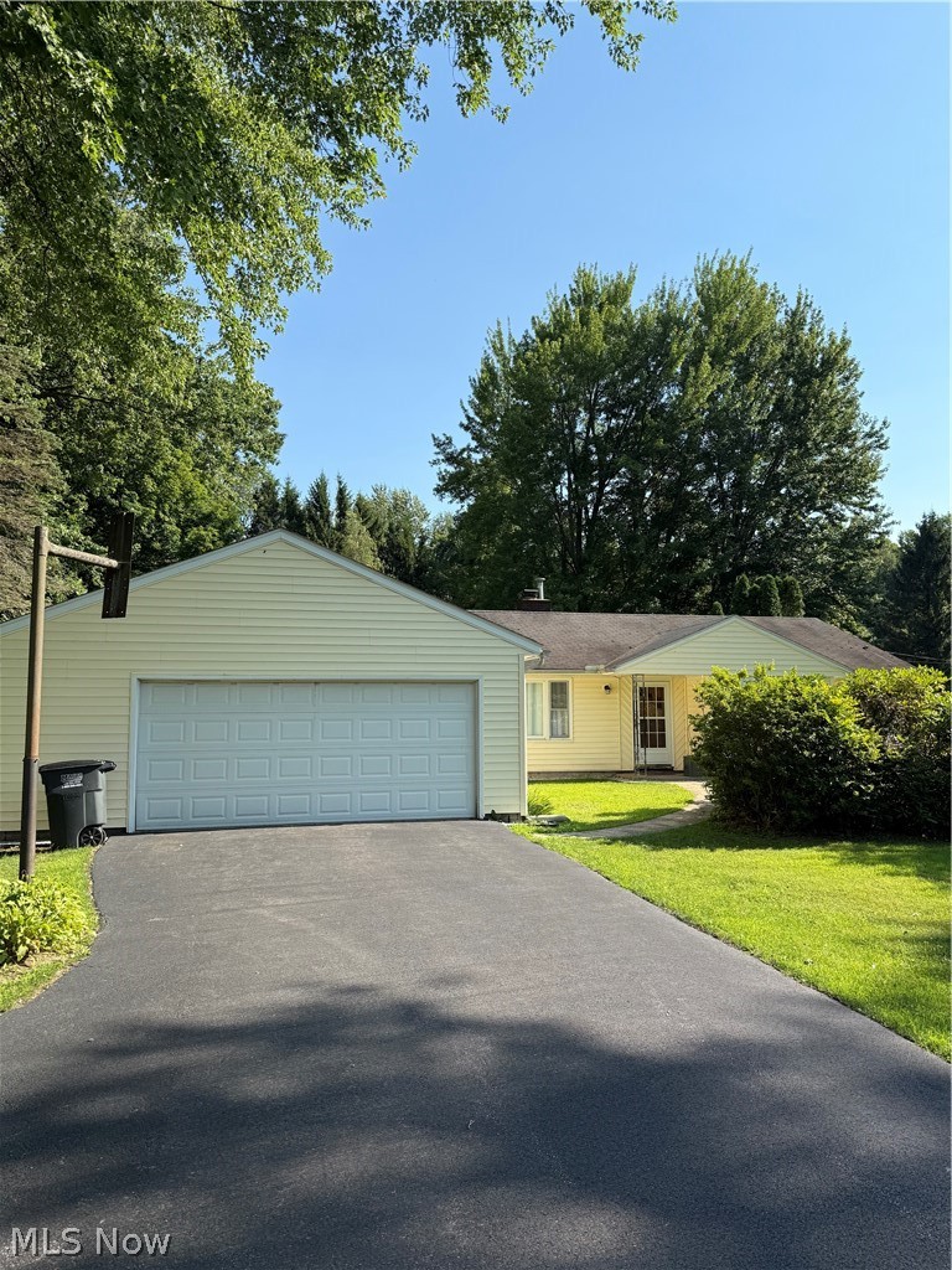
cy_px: 635
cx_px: 476
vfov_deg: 71.6
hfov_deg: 56.8
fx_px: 880
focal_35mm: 24
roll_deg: -1.5
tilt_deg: +4.3
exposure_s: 1/2703
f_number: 1.78
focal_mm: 6.76
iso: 80
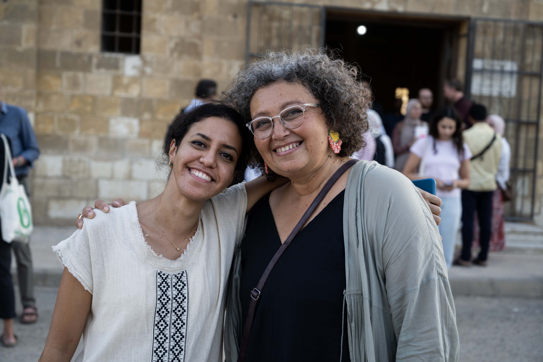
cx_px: 272
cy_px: 181
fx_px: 830
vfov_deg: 24.6
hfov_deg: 36.2
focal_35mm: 55
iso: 200
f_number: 4
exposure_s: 1/200
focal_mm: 55
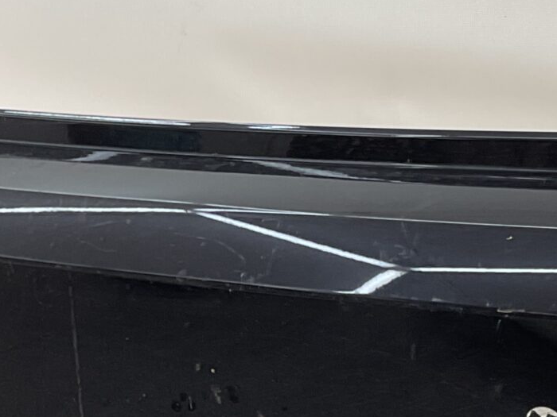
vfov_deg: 14.0
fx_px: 1706
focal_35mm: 106
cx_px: 75
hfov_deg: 18.3
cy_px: 211
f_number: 1.8
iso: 16
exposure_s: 1/146
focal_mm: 3
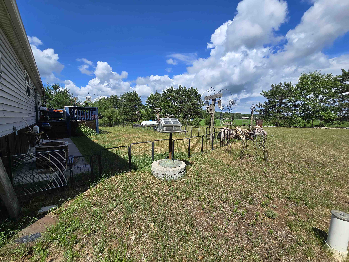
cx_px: 174
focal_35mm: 13
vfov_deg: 89.9
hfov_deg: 106.2
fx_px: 131
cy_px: 131
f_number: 2.2
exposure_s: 1/2730
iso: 50
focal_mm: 2.2
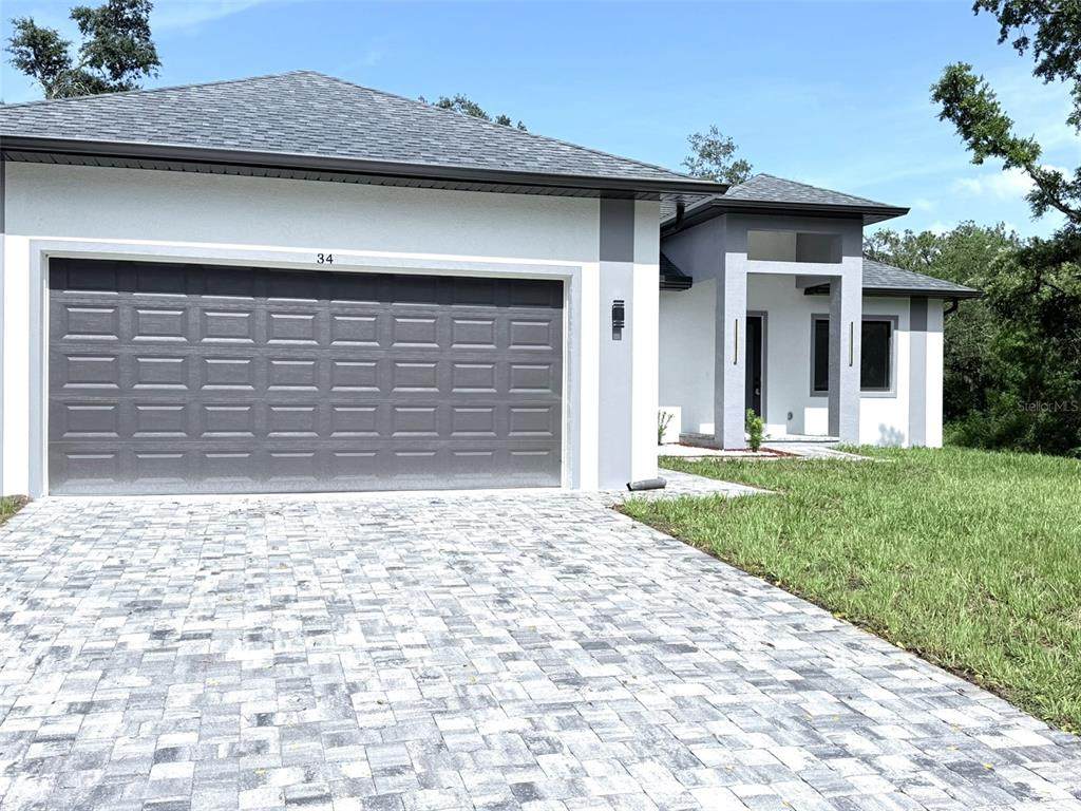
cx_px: 540
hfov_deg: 52.6
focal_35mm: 35
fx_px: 1093
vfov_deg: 40.7
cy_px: 406
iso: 80
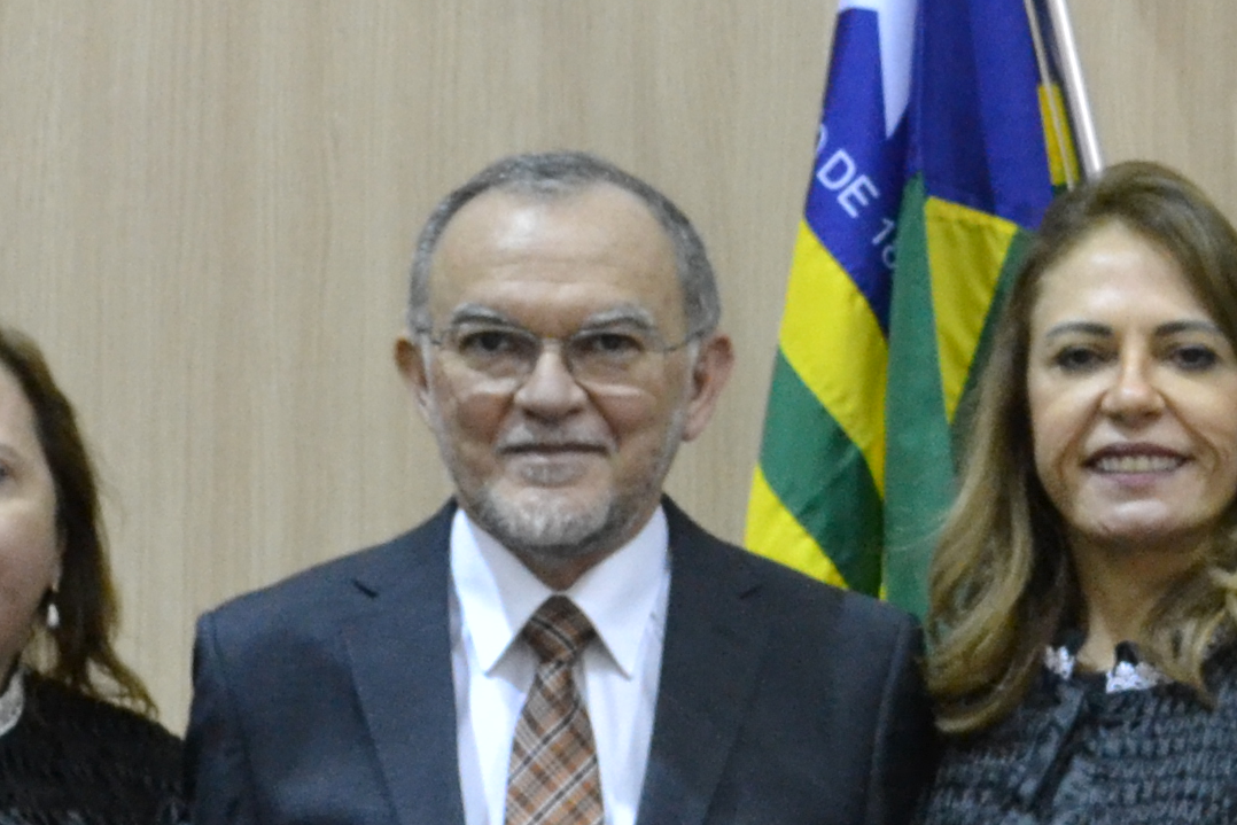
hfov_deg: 14.3
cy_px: 508
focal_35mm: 141
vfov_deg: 9.7
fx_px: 4845
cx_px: 1226
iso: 1600
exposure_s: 1/30
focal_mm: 22
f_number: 4.5
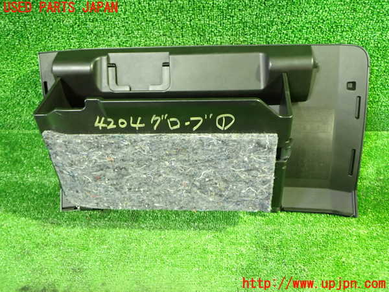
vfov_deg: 46.8
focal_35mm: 30
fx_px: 337
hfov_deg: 60.0
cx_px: 194
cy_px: 146
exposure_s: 1/15
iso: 800
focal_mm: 5.4
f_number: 2.3
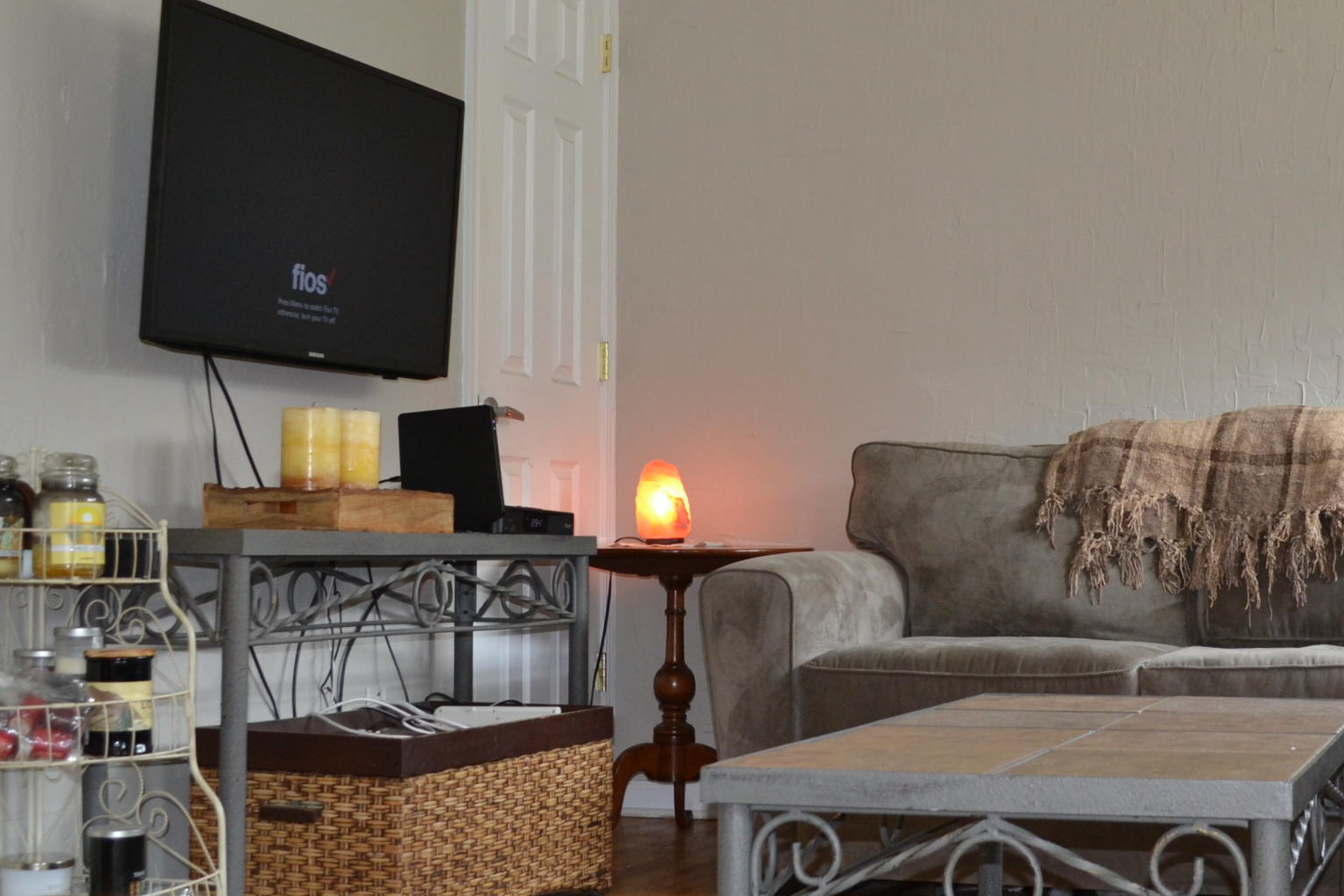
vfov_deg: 25.5
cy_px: 481
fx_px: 1979
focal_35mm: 53
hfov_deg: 37.0
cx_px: 924
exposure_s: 1/60
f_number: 3.5
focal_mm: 18
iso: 450
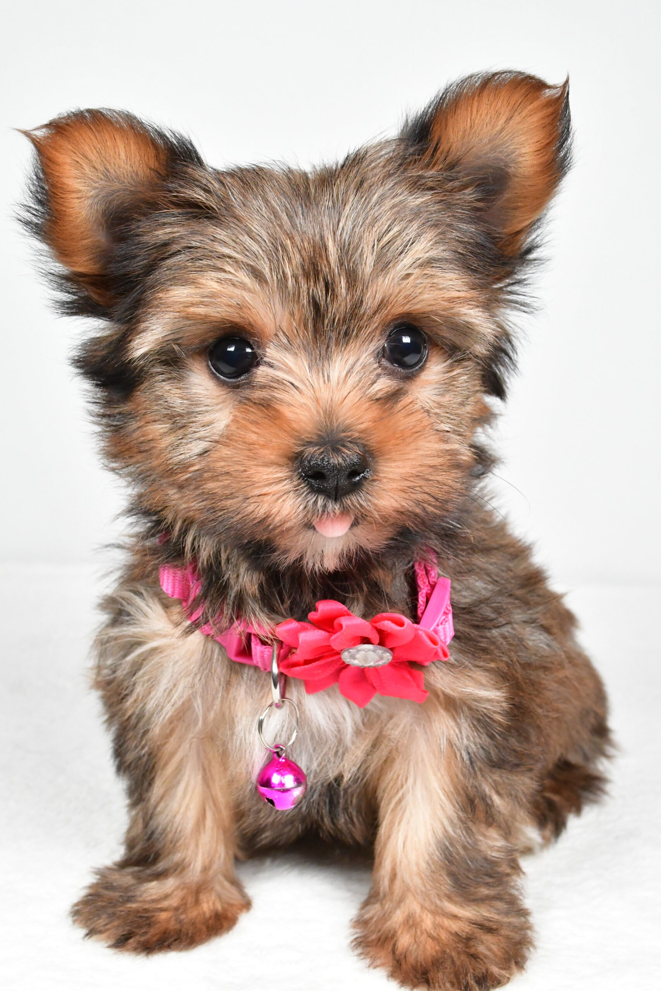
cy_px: 496
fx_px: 1157
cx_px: 330
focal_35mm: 42
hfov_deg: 31.9
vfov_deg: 46.4
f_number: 11
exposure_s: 1/500
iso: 5000
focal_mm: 28
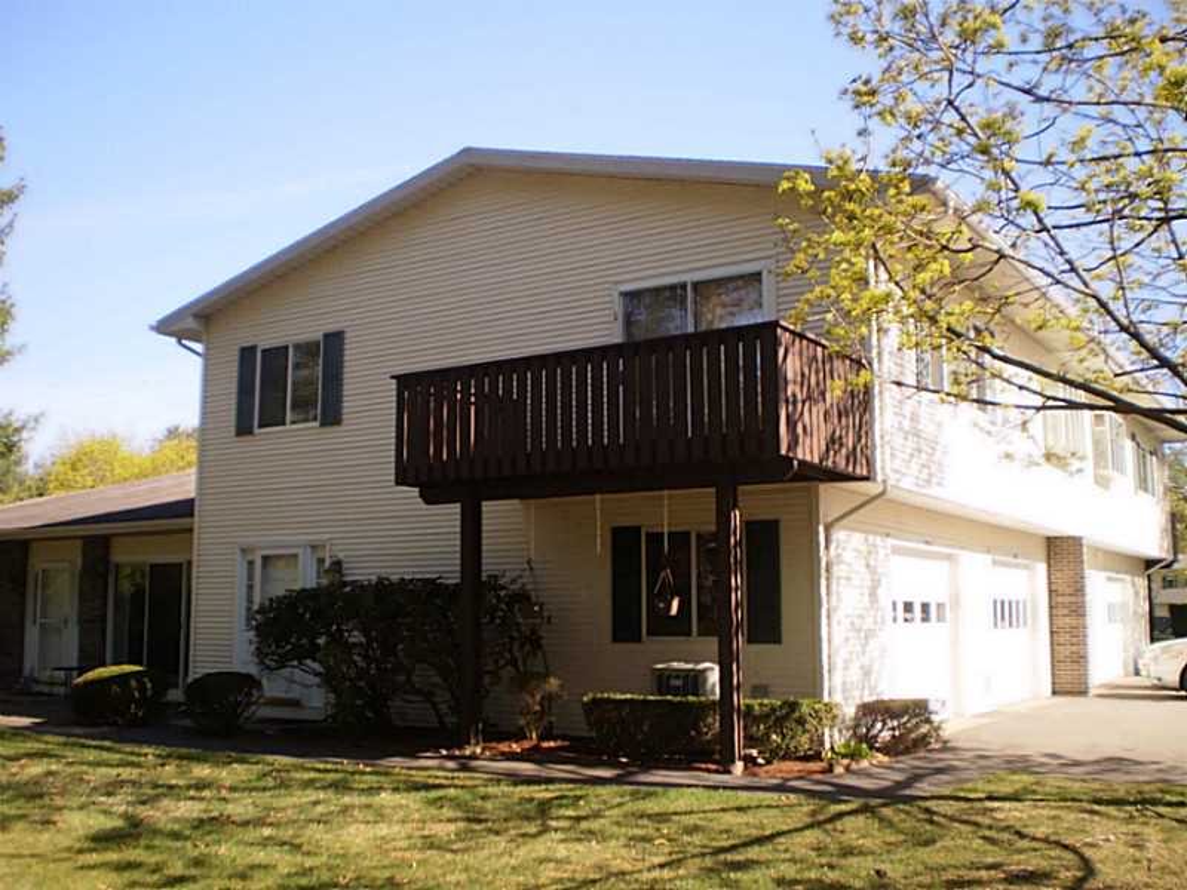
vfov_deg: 39.7
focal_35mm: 36
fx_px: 1234
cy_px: 445
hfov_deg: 51.4
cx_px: 594
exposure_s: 1/500
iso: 64
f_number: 3.1
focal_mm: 6.3
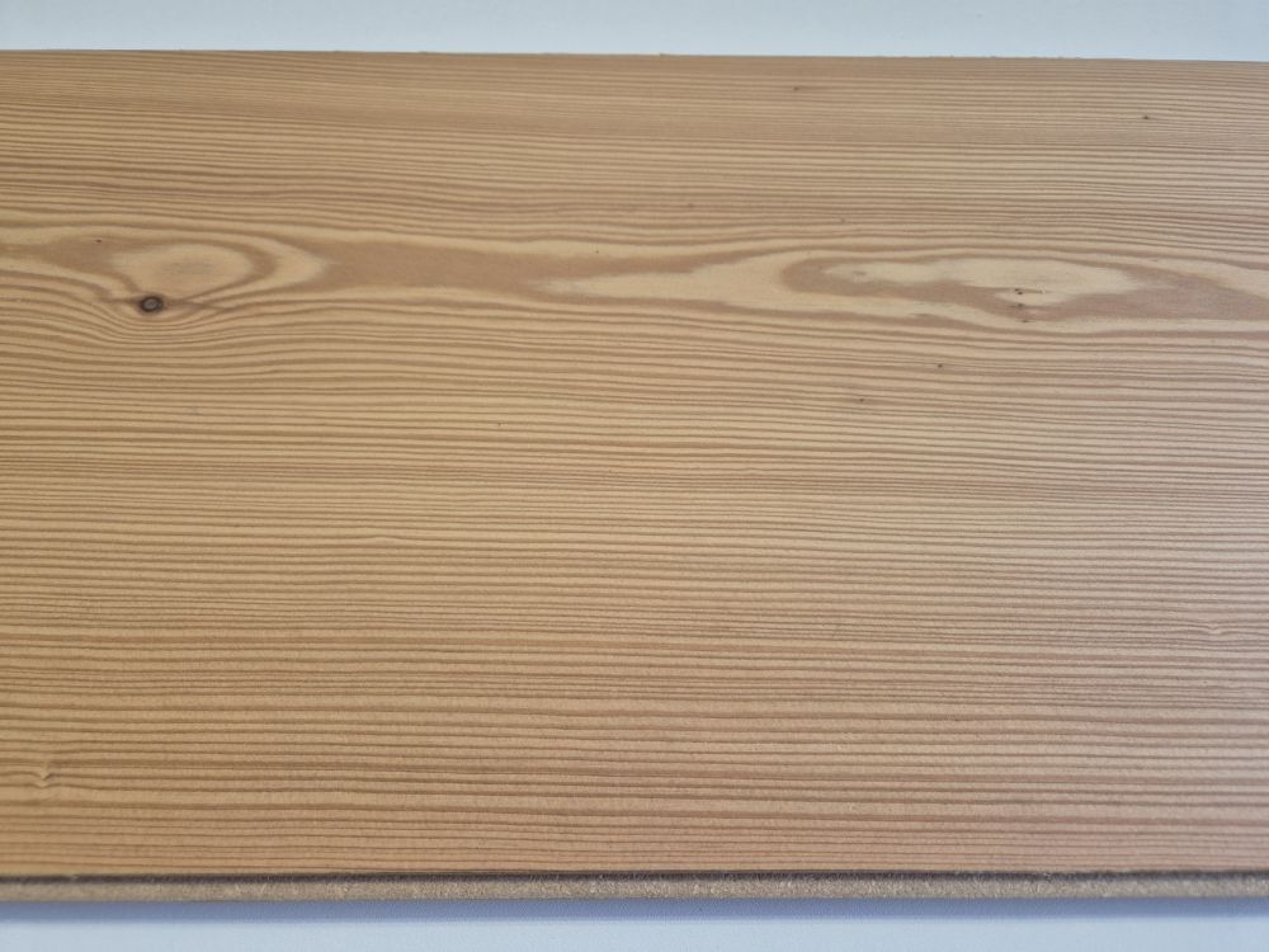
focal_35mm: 23
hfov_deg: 73.9
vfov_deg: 58.9
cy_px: 476
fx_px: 843
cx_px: 634
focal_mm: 5.4
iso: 160
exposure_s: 1/100
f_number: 1.8
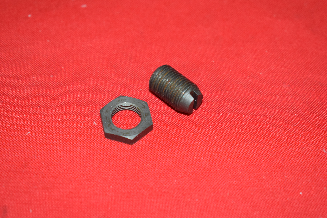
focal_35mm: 82
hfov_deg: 24.6
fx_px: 750
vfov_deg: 16.6
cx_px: 164
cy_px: 109
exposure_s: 1/200
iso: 1250
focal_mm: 55
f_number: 5.6
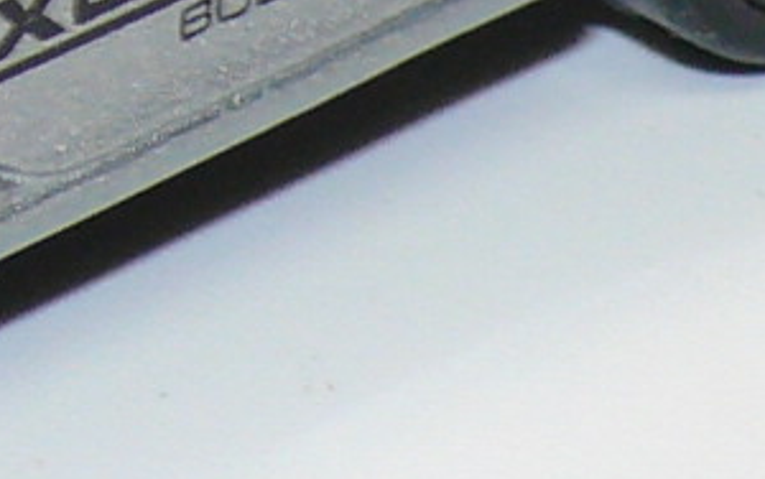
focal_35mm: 576
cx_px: -357
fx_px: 12018
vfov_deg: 2.3
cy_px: -390
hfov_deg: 3.6
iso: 100
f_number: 4
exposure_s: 1/30
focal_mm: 13.3
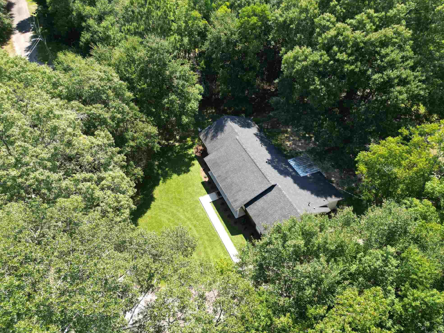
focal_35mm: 25
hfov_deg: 69.4
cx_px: 231
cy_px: 172
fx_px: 321
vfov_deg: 54.9
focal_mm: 6.72
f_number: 1.7
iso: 100
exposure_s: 1/725
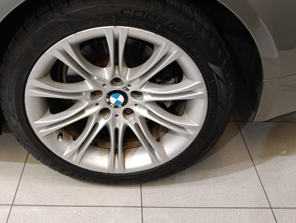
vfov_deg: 38.6
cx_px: 120
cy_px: 89
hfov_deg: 49.8
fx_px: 317
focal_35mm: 37
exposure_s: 1/33.3
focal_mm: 3.98
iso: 640
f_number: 16
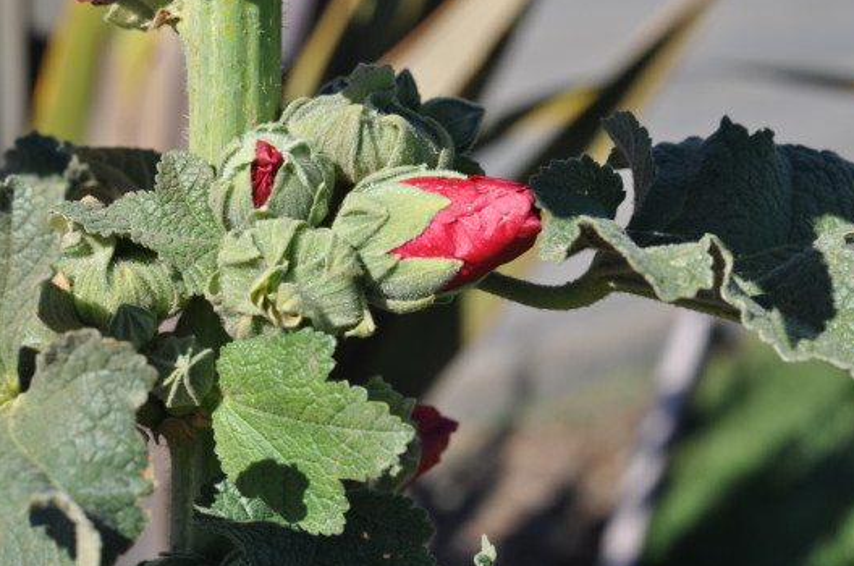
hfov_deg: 23.2
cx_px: 395
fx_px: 2084
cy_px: 271
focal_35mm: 88
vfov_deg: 15.5
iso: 200
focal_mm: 50
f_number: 9
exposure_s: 1/320
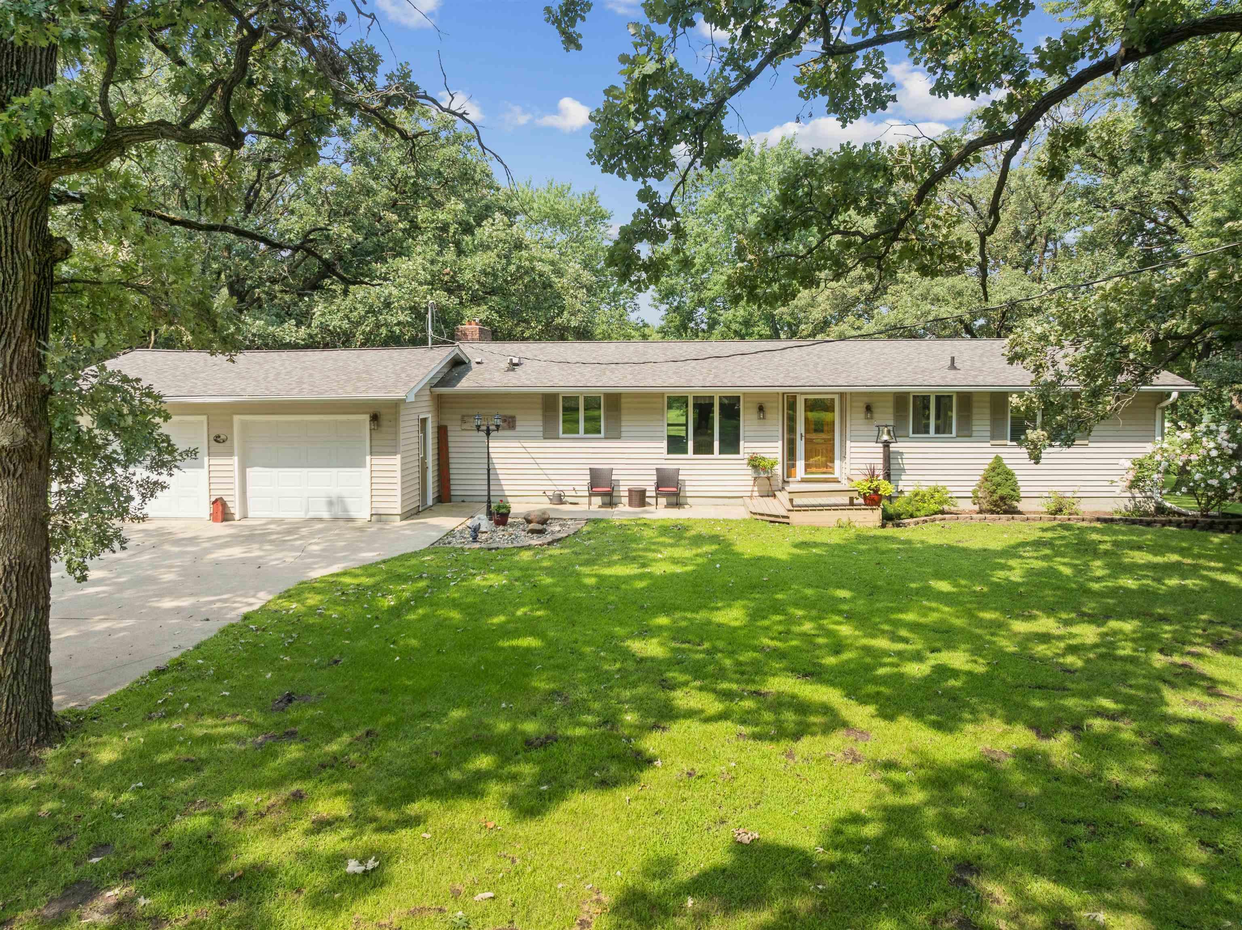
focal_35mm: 24
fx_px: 861
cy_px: 465
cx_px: 621
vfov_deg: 56.8
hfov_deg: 71.6
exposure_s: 1/1000
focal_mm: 12.3
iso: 140
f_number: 2.8
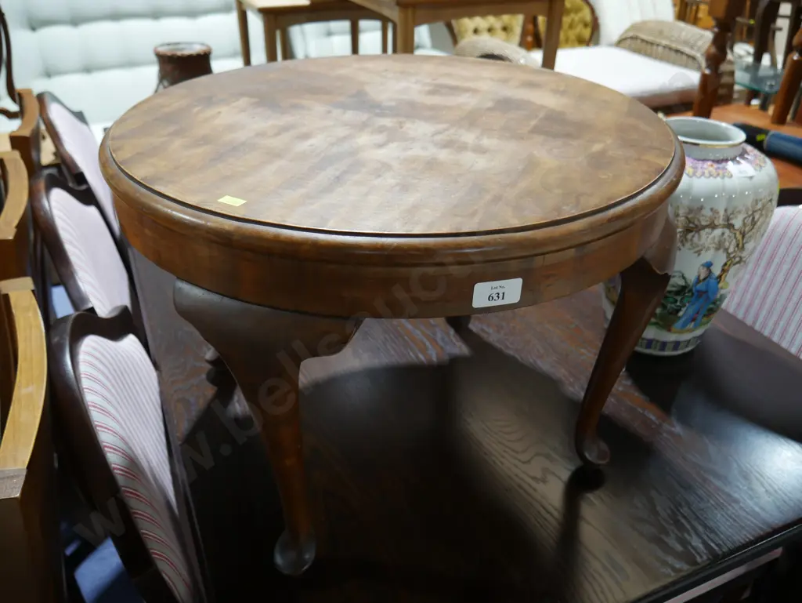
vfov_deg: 49.8
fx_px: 649
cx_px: 401
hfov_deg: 63.4
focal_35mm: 28
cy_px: 302
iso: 640
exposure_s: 1/60
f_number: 3.5
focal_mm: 14
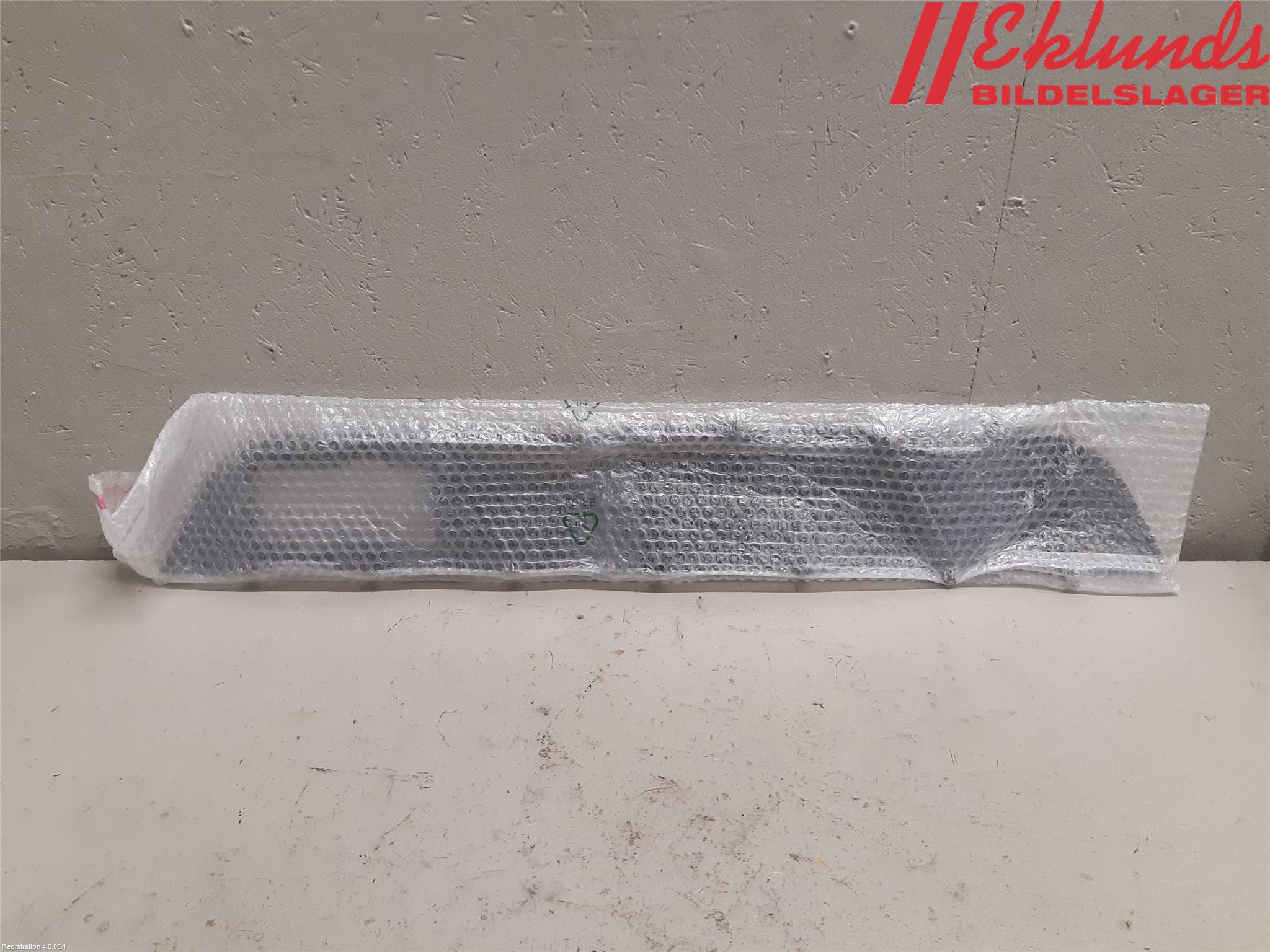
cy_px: 476
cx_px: 635
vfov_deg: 53.1
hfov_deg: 67.3
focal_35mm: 26
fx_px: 954
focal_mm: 3.93
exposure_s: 1/60
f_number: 1.7
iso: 160
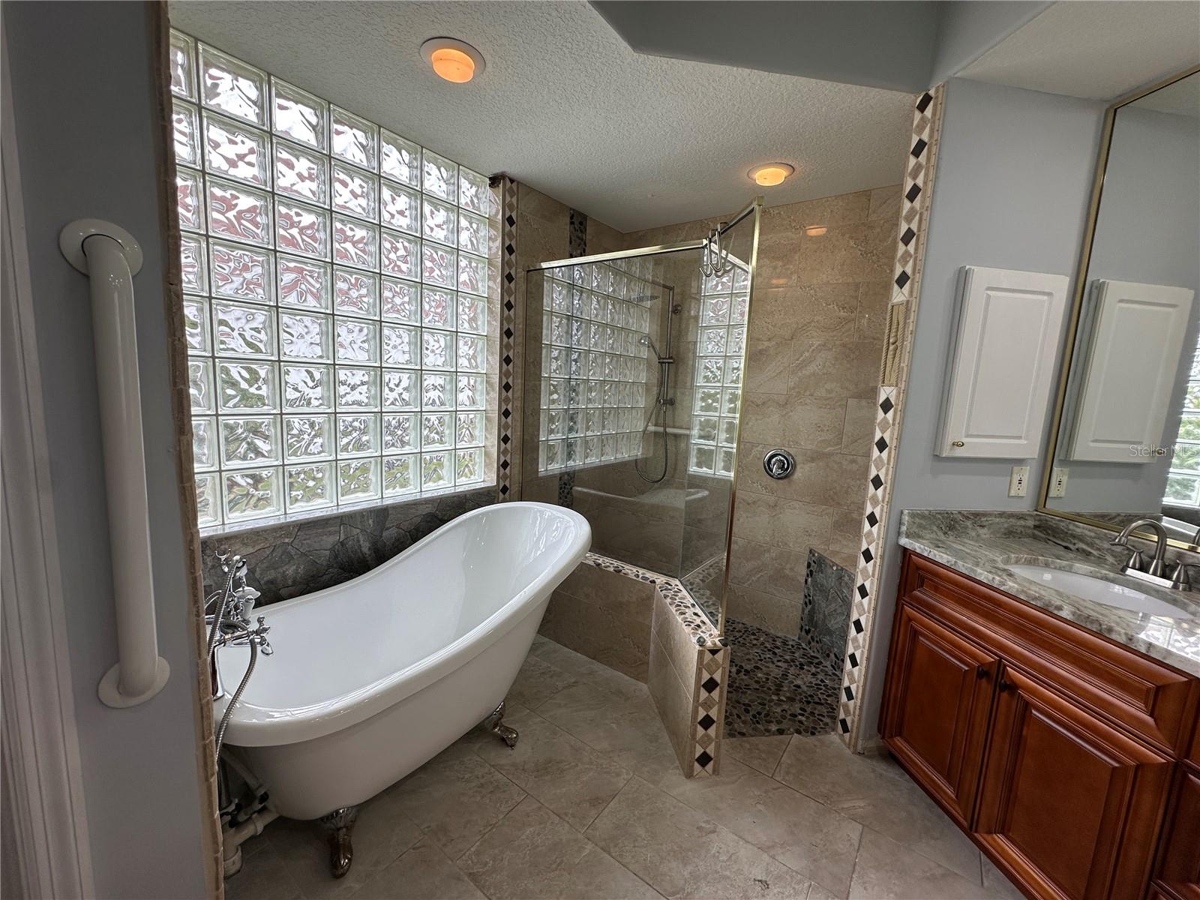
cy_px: 450
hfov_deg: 102.1
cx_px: 600
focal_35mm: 14
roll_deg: -3.6
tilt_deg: -8.1
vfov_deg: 85.7
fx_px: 485
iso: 40
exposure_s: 1/143
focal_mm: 2.22
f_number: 2.2
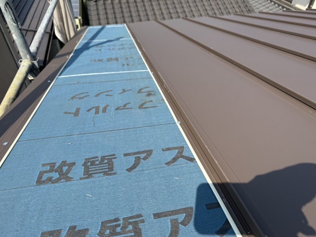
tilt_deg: -42.4
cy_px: 121
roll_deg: +0.5
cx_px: 162
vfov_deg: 54.9
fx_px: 228
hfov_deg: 69.4
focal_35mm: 25
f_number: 1.78
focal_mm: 6.76
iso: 80
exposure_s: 1/2833
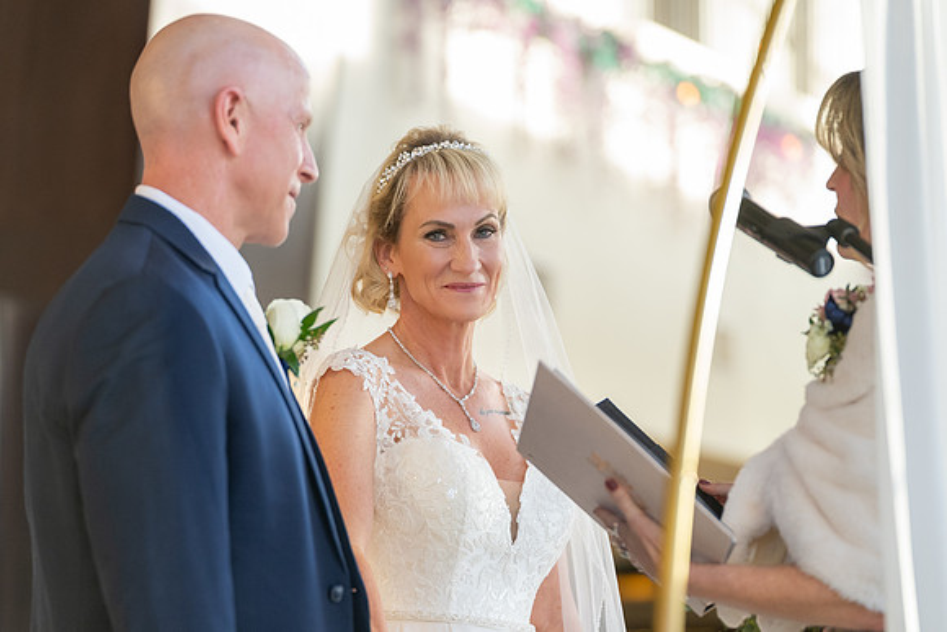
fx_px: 4066
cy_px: 343
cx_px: 432
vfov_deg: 8.9
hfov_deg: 13.3
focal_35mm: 155
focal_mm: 134
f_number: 2.8
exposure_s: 1/320
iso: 800
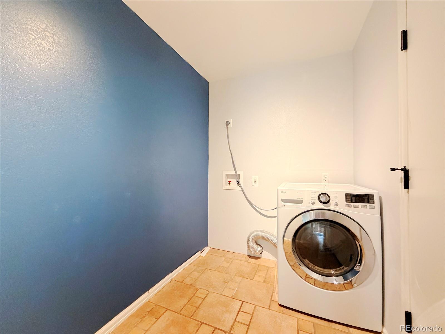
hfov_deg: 102.1
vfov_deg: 85.7
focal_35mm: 14
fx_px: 180
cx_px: 222
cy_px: 167
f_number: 2.2
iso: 640
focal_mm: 2.22
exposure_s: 1/60
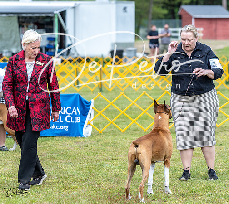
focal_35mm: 186
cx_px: 147
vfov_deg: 8.9
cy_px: 86
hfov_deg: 9.9
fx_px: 1317
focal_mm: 131
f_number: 4.5
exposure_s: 1/1000
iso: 400
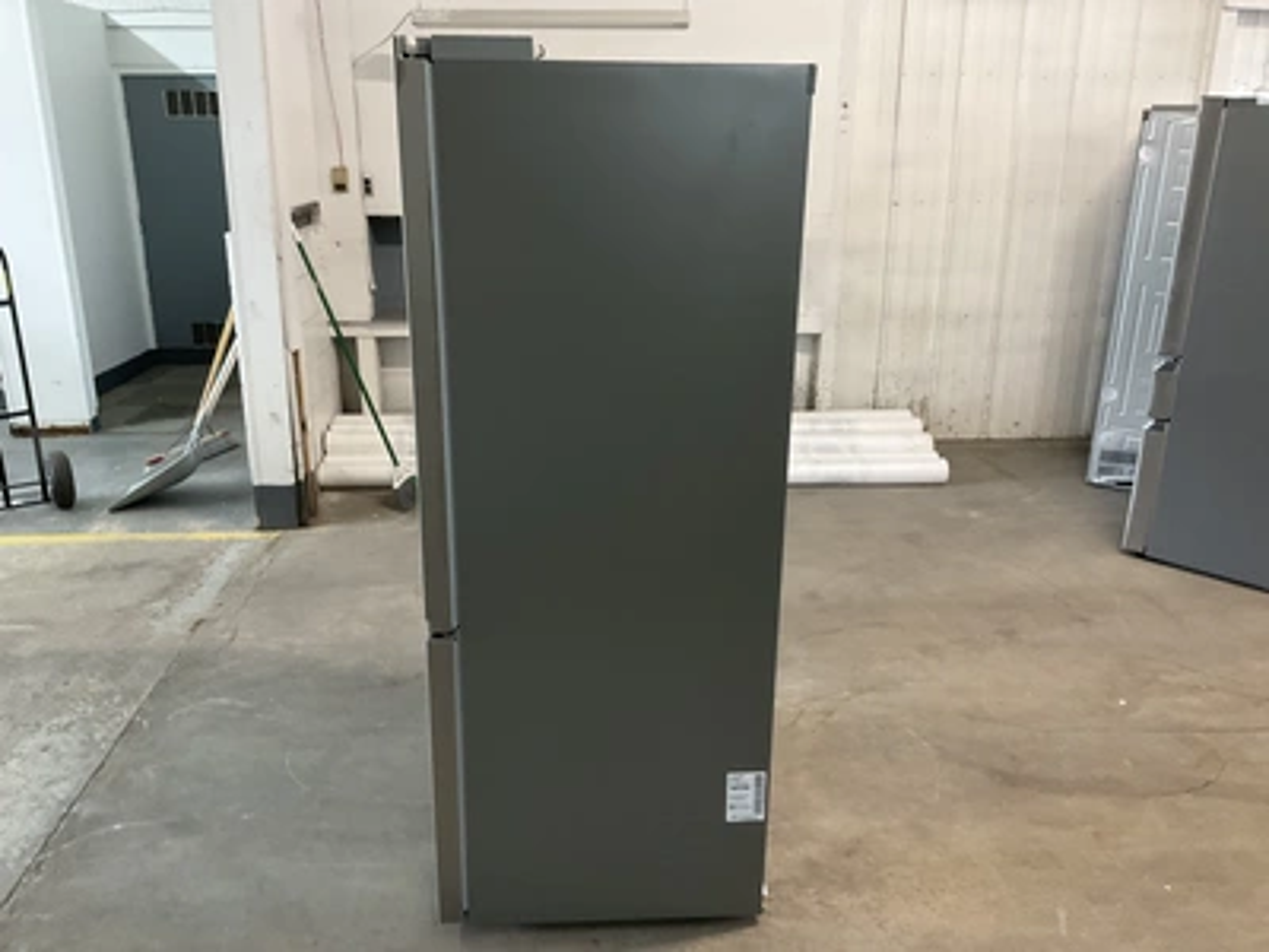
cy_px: 476
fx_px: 1063
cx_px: 634
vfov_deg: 48.2
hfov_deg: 61.7
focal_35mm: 29
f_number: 1.8
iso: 200
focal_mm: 3
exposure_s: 1/40
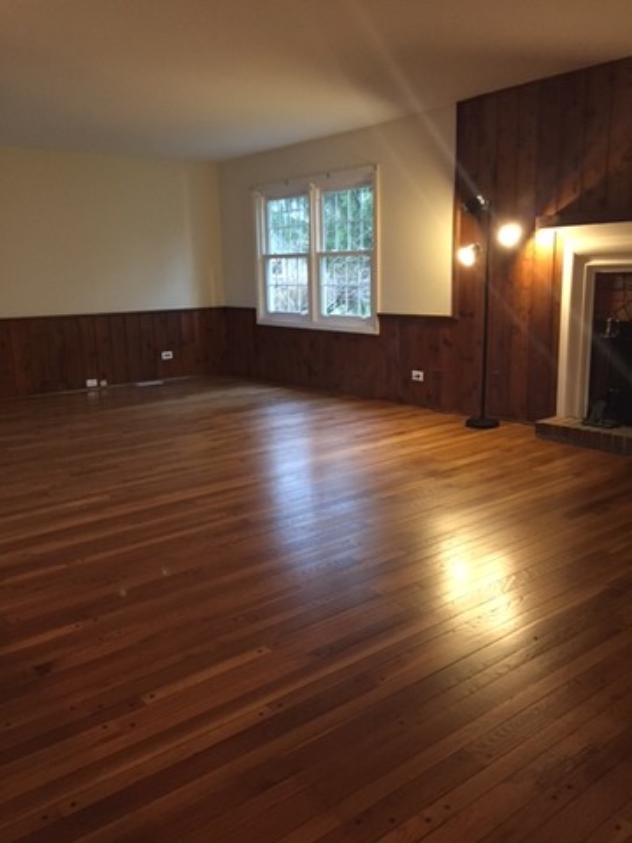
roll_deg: +0.9
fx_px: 706
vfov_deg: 61.7
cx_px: 316
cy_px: 422
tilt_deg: -11.3
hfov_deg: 48.2
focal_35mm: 29
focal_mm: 4.15
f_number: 2.2
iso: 250
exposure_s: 1/20
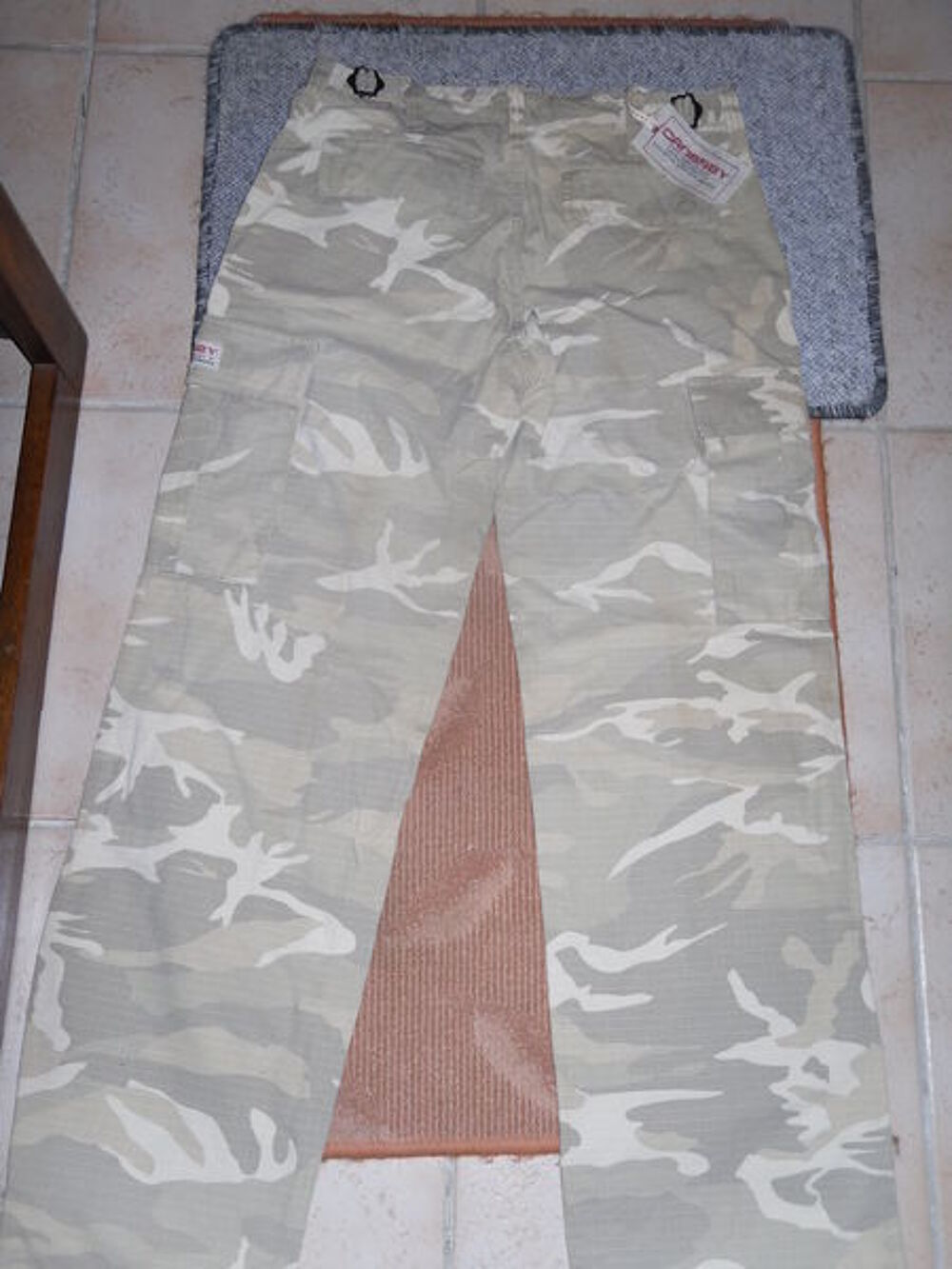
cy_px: 634
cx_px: 476
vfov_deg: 52.6
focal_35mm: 35
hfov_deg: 40.7
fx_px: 1283
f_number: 3.5
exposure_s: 1/45
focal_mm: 6.3
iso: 80
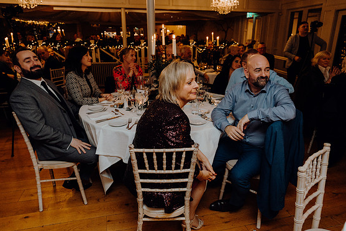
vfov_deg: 51.3
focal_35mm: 25
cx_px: 171
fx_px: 240
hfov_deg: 71.5
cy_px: 118
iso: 2500
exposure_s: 1/160
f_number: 3.5
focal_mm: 24
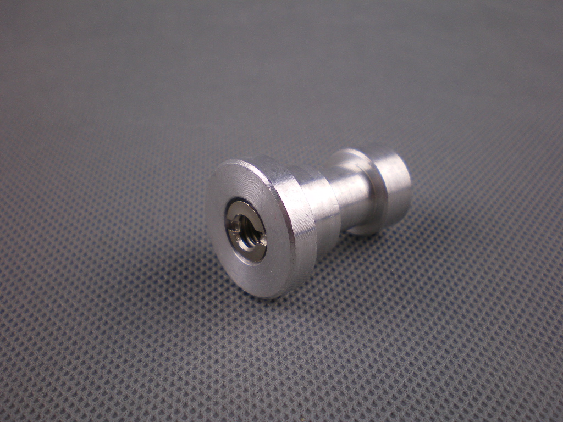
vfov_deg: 37.7
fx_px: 618
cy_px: 211
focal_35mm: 38
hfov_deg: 49.0
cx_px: 282
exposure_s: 1/80
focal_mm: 6.3
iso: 64
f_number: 3.1
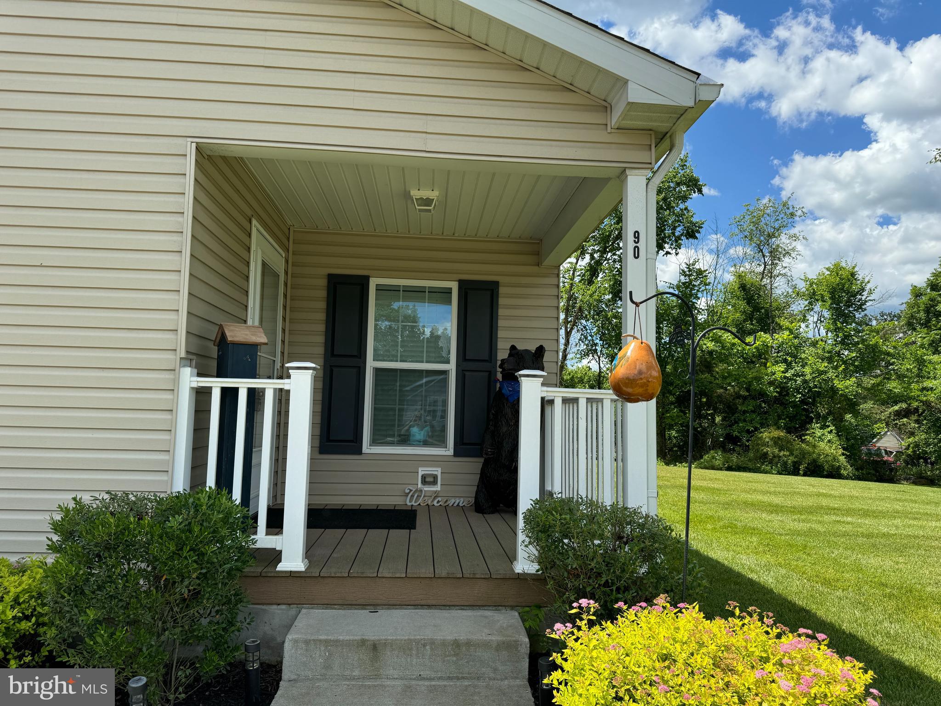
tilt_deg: +6.1
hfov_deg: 71.6
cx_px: 470
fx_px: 652
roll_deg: -1.3
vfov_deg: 56.8
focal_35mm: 24
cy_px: 353
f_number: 1.78
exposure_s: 1/2415
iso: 80
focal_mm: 6.76
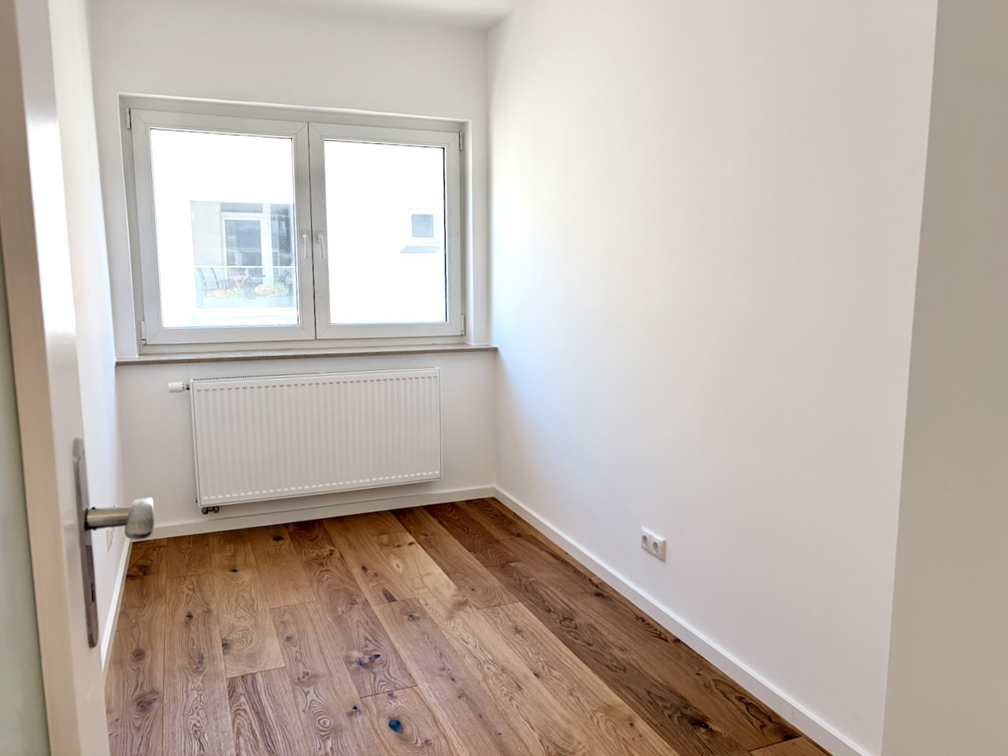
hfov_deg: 67.3
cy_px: 378
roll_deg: +0.7
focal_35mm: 26
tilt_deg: -8.7
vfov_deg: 53.1
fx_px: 757
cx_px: 504
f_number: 1.6
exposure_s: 1/286
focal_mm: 5.96
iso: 50
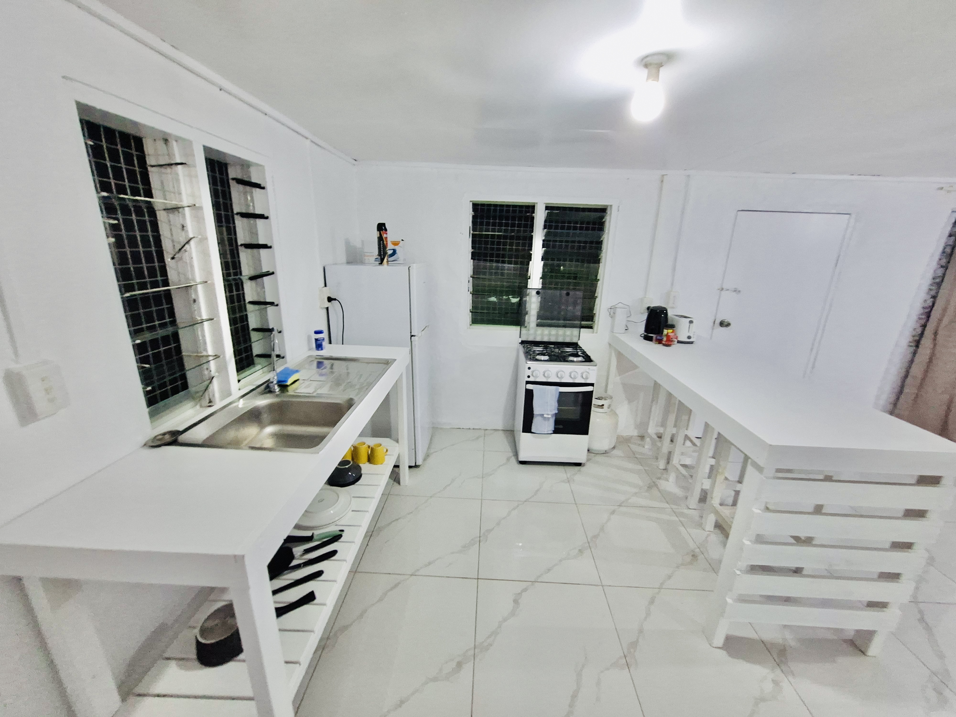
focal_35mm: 13
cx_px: 478
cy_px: 358
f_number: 2.2
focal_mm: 1.74
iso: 400
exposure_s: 1/25
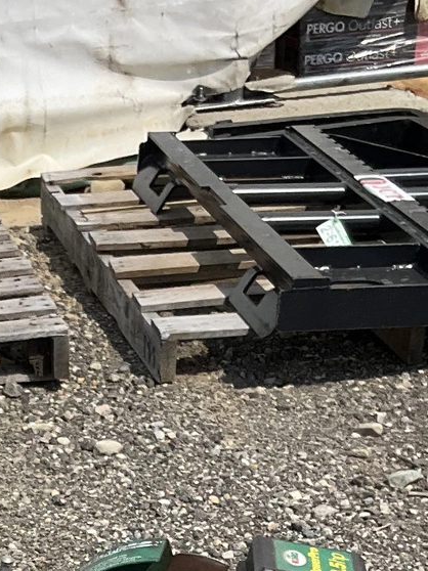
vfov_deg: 18.2
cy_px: 636
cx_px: -104
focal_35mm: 104
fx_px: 1716
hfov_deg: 13.8
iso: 25
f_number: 1.8
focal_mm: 3
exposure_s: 1/2959
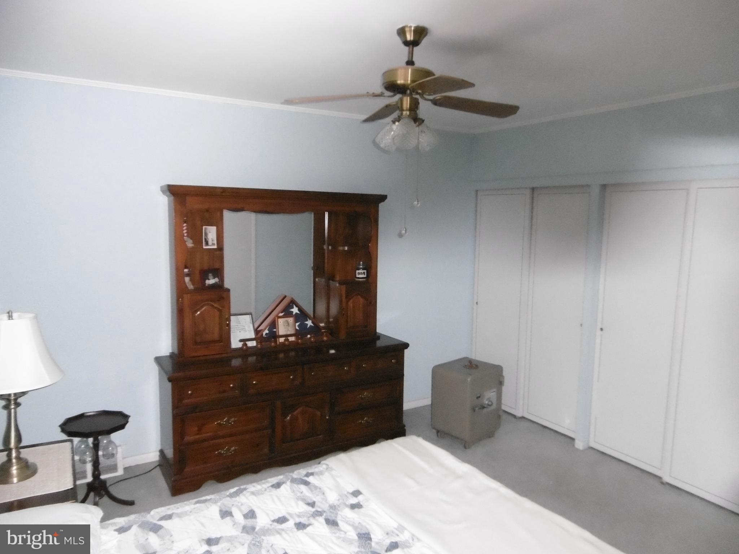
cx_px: 370
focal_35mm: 24
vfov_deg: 56.8
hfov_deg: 71.6
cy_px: 277
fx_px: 512
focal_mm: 4.3
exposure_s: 1/60
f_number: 3.1
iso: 500
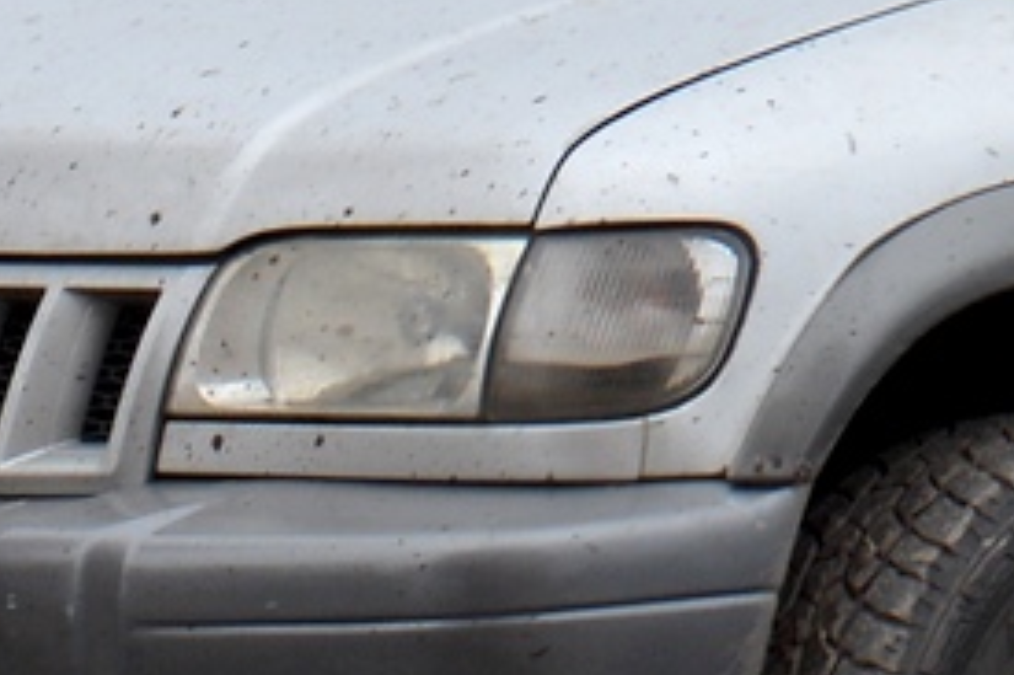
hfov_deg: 4.8
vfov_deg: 3.2
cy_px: -278
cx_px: 1291
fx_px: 11963
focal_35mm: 425
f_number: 8
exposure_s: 1/250
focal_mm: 52
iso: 200
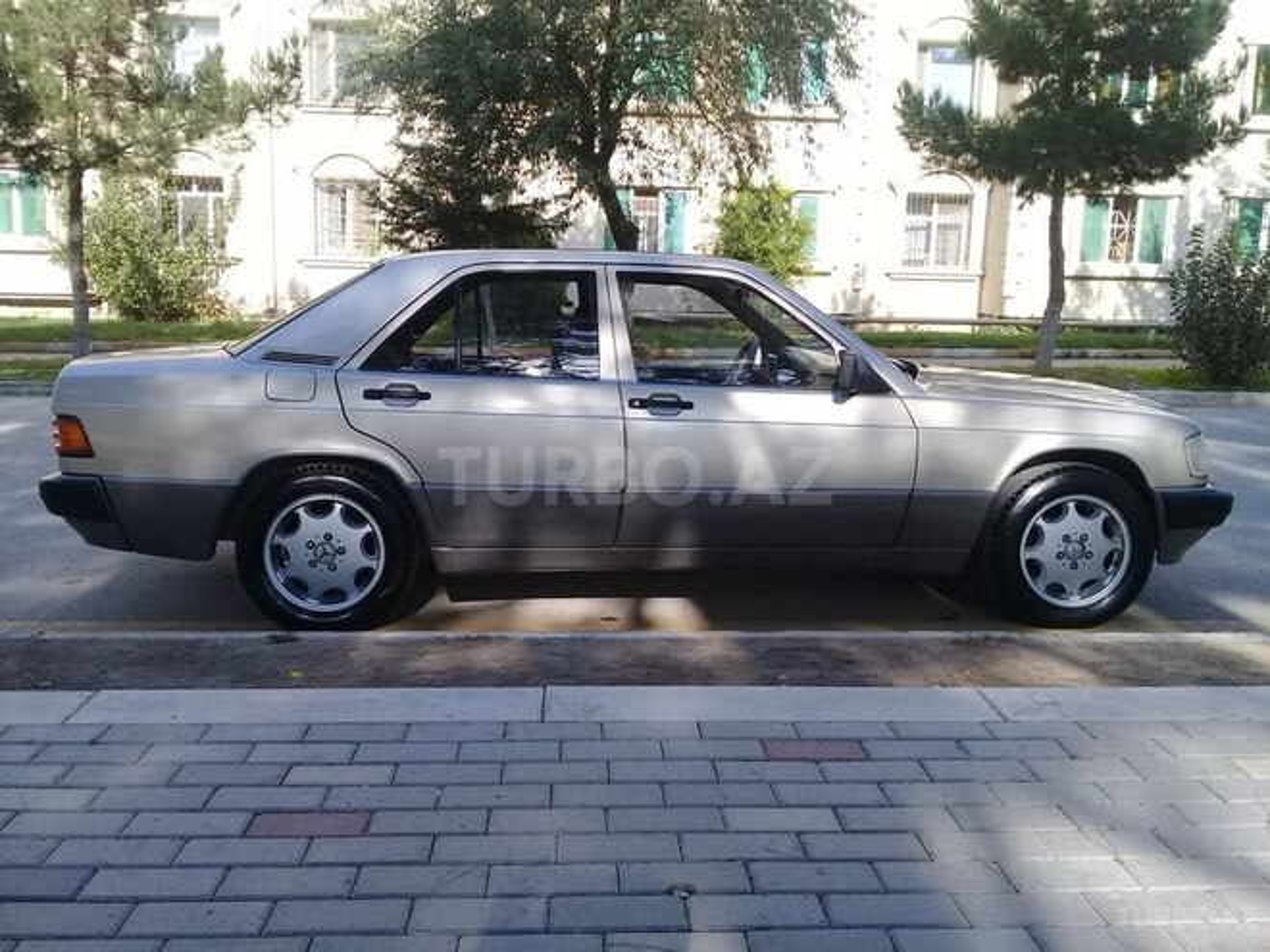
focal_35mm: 31
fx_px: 1137
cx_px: 635
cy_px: 476
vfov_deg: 45.4
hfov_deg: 58.4
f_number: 2.2
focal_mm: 3.3
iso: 50
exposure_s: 1/524
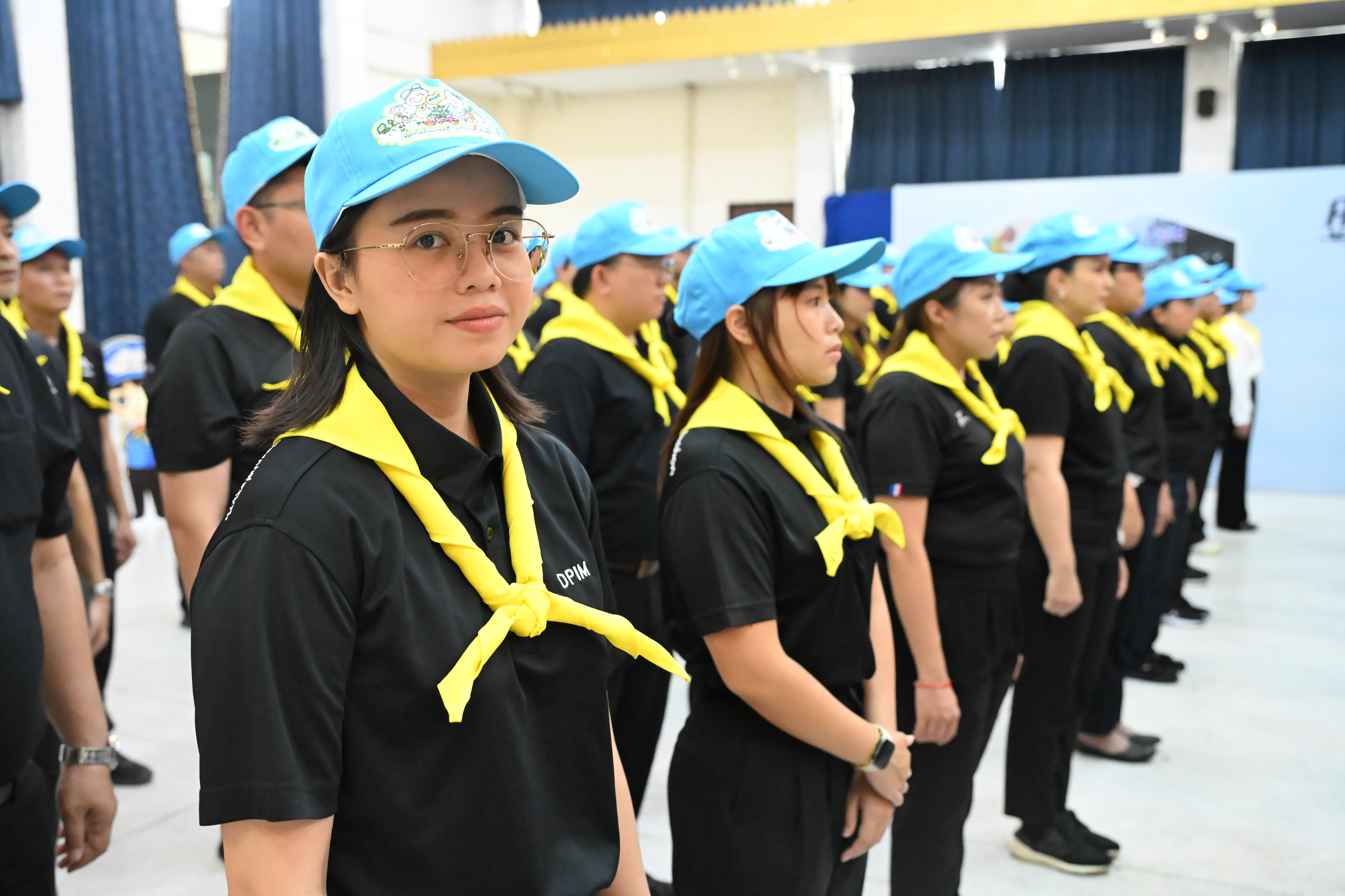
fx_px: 1382
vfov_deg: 35.9
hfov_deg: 51.9
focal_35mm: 37
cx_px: 672
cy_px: 448
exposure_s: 1/250
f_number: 4
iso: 12800
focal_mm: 37
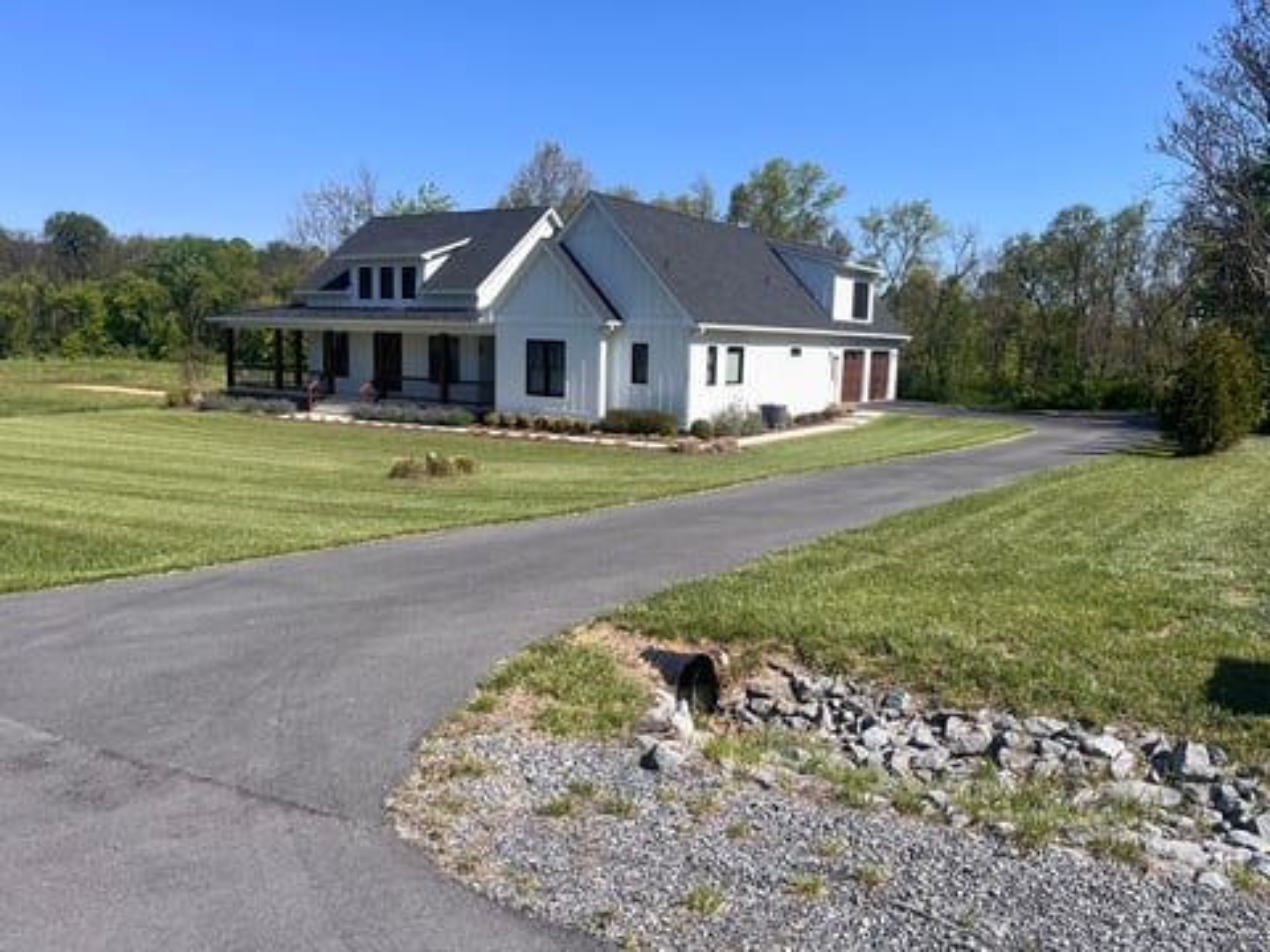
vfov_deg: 53.1
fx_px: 954
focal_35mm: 26
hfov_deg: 67.3
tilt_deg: -7.5
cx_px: 635
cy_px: 476
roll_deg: -1.6
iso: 50
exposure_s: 1/3311
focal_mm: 5.1
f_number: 1.6
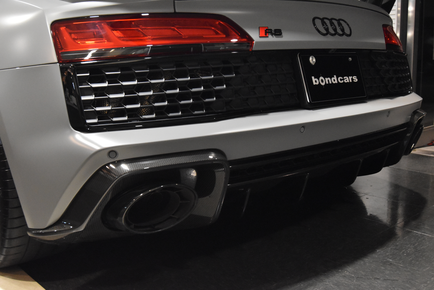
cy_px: 145
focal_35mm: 39
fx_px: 470
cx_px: 217
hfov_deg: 49.5
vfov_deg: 34.3
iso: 4500
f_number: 8
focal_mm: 26
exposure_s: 1/40
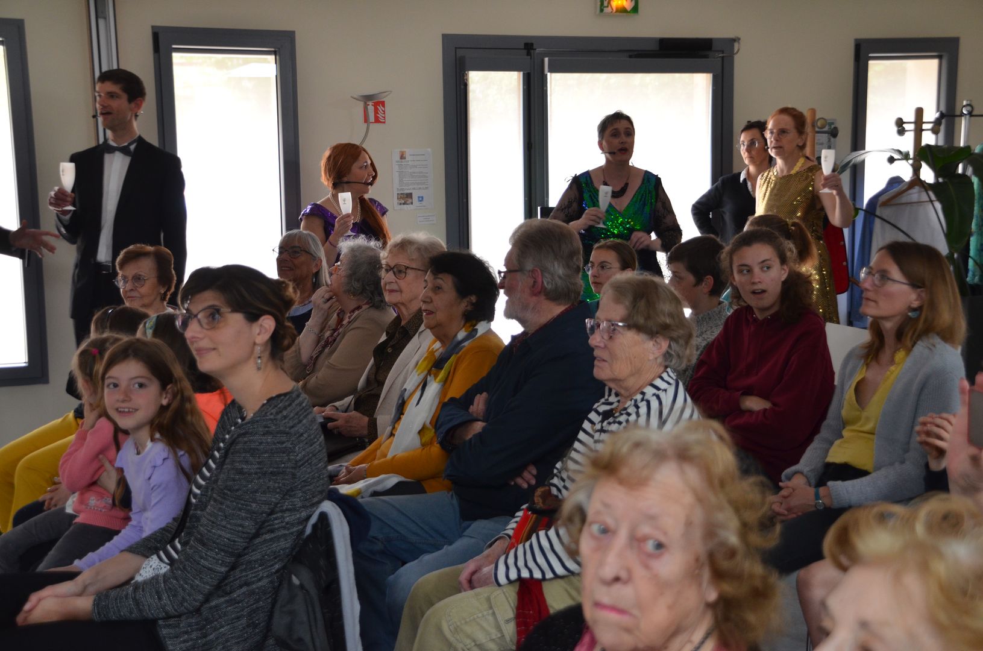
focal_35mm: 51
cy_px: 326
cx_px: 492
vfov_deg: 26.4
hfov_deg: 39.0
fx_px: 1390
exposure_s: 1/30
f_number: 4.5
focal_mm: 34
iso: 800
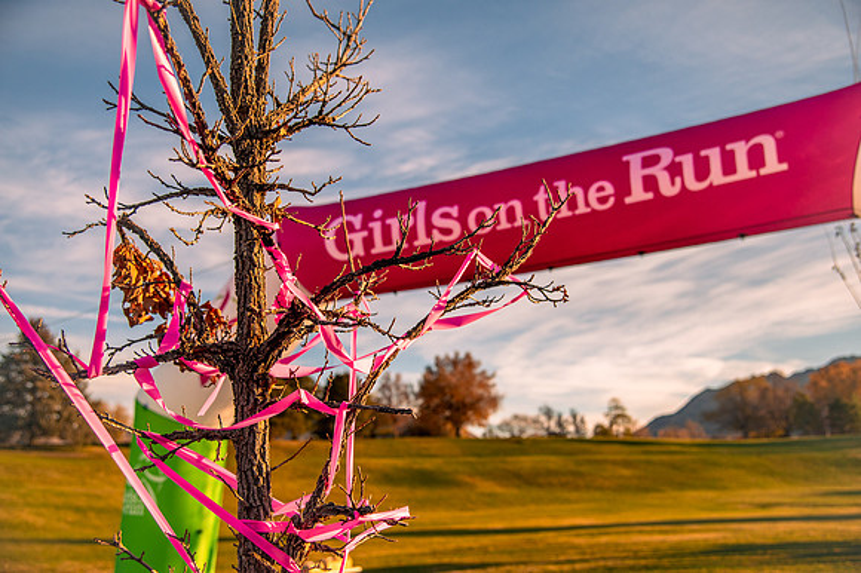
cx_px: 430
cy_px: 286
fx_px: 956
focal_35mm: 40
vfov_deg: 33.4
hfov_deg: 48.5
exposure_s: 1/3200
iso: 800
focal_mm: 40
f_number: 4.5
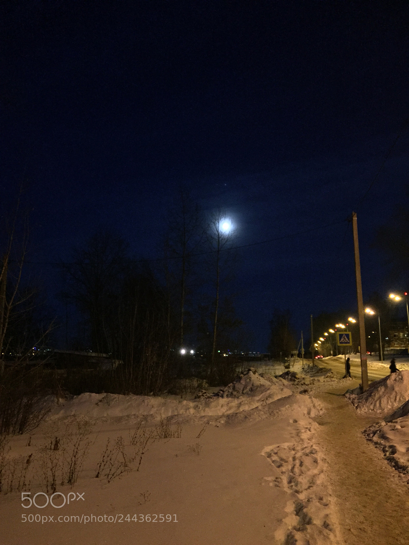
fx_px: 457
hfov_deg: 48.2
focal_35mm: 29
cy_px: 272
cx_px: 204
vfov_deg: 61.7
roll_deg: -0.8
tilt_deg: +10.3
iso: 250
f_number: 2.2
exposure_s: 1/20
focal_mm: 4.15
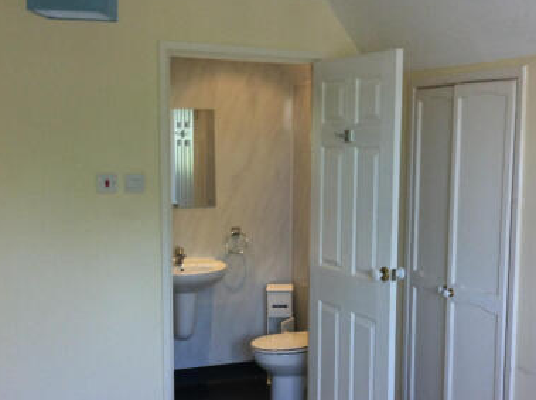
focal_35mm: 54
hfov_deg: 35.4
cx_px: 340
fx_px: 835
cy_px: 247
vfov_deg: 26.9
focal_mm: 3.85
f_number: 2.8
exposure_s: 1/30
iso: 80
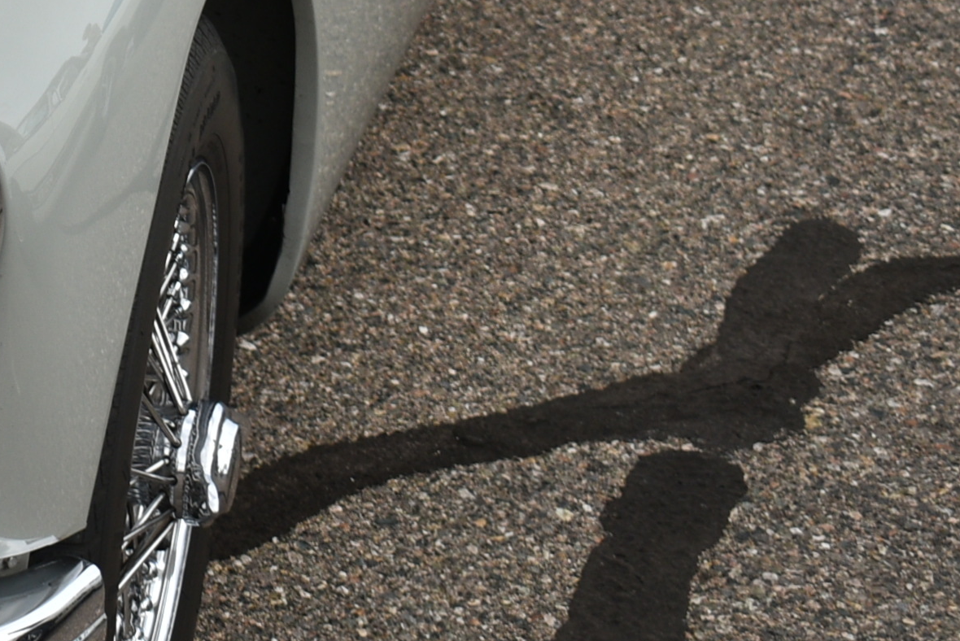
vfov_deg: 8.4
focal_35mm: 160
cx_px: -536
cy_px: -313
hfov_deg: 12.2
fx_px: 4269
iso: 160
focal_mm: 28
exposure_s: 1/320
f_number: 5
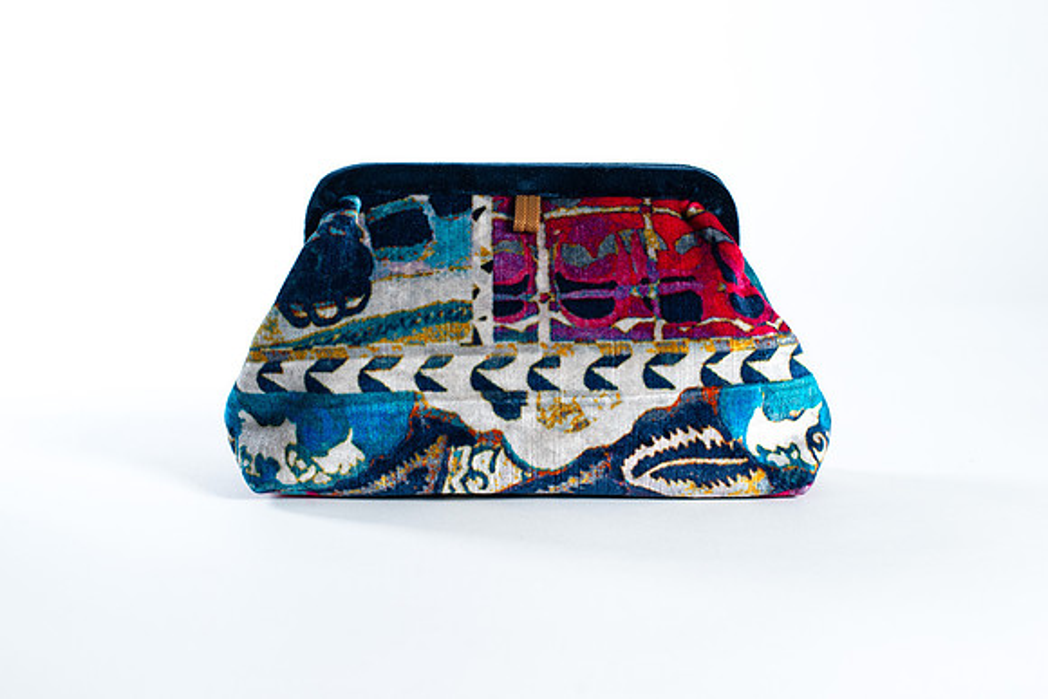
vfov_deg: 27.0
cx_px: 524
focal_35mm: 50
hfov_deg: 39.6
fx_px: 1456
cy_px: 350
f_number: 6.3
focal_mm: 50
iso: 200
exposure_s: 1/200
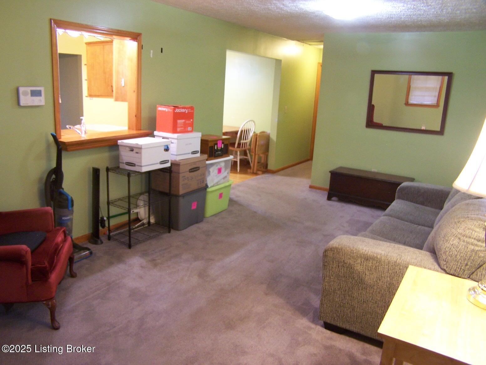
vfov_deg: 37.7
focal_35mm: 38
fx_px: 534
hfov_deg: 49.0
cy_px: 182
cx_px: 243
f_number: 2.8
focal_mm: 6.3
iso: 140
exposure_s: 1/4
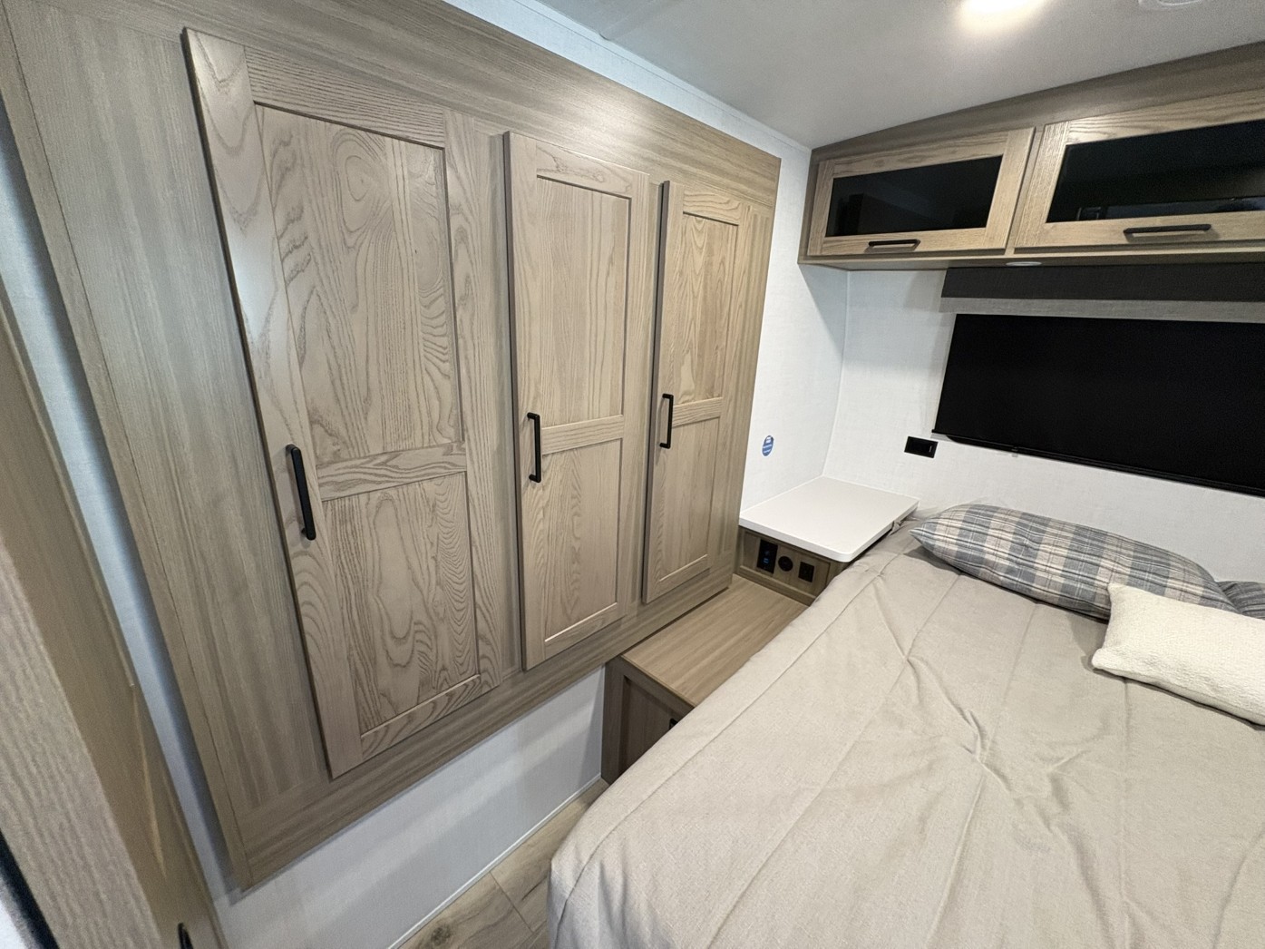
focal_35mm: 14
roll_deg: -1.6
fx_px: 512
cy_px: 474
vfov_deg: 85.7
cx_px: 632
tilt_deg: -18.5
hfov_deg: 102.1
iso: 250
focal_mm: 2.22
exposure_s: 1/60
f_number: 2.2
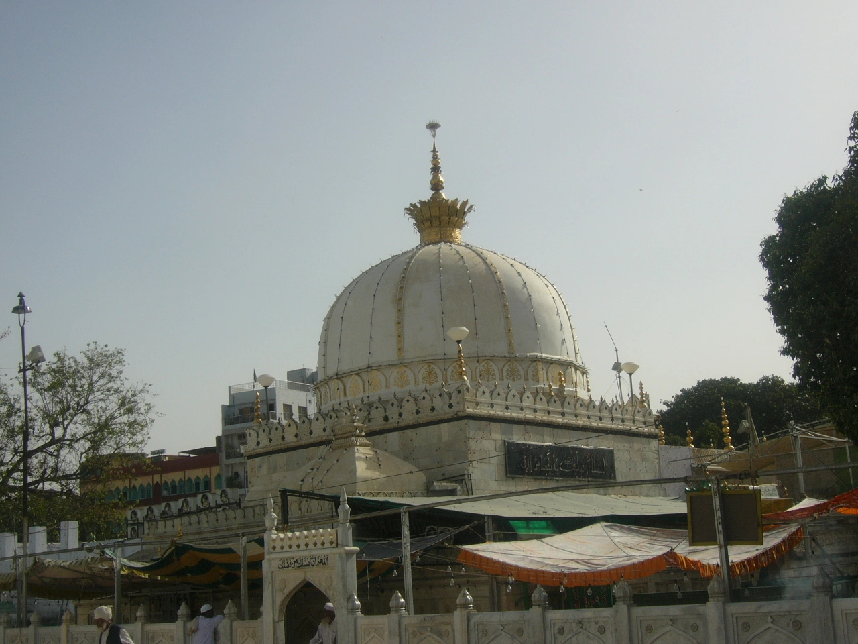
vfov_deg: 32.2
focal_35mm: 45
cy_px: 322
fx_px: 1115
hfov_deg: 42.1
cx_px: 429
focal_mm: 7.5
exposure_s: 1/250
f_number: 9
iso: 50
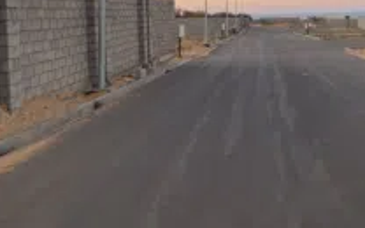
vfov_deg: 23.9
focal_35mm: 53
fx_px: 527
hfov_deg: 37.6
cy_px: 33
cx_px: 256
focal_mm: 4.25
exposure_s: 1/121
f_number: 1.8
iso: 40
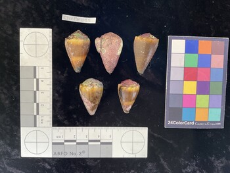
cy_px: 86
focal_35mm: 29
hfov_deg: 61.6
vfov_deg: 48.3
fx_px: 193
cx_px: 115
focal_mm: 3
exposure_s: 1/60
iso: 64
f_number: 1.8
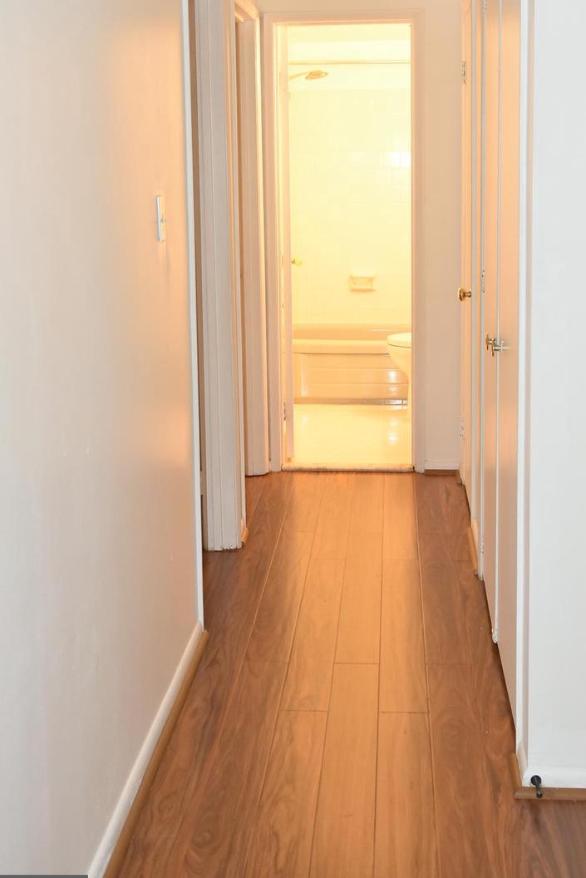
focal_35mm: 48
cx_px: 306
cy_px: 304
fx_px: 1171
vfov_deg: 40.7
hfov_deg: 28.1
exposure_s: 1/60
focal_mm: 22
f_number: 4
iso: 450
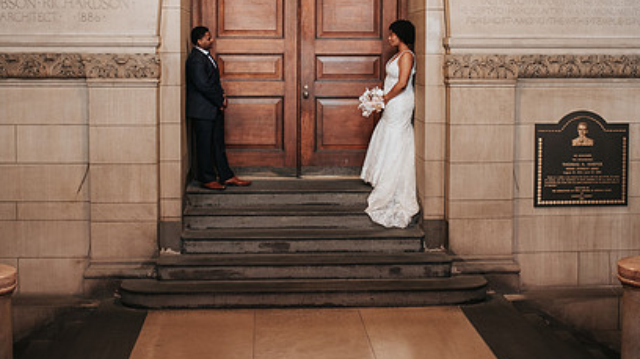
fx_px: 984
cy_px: 100
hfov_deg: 36.0
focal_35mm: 58
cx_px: 338
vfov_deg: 20.6
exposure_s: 1/125
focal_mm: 35
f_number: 2.2
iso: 1000
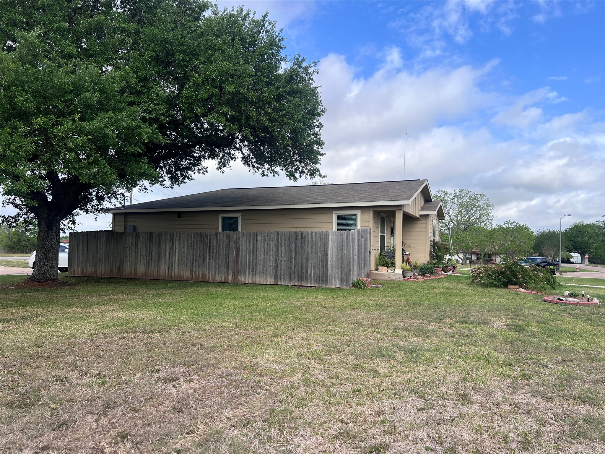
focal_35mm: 26
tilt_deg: +3.1
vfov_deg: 53.1
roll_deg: -0.7
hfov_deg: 67.3
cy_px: 227
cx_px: 302
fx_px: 454
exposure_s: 1/2994
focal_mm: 5.7
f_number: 1.5
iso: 50
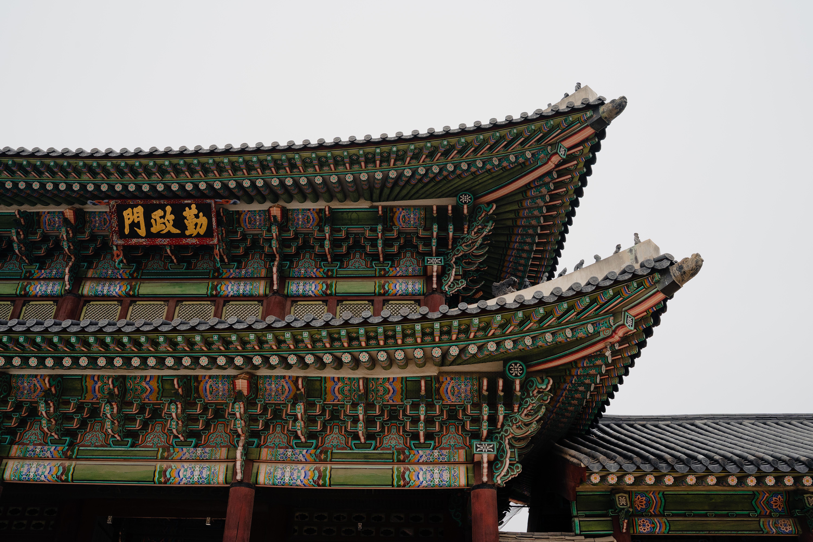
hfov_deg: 60.3
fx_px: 700
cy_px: 271
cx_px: 406
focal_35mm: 31
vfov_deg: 42.3
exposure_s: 1/640
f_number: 10
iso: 640
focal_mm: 31
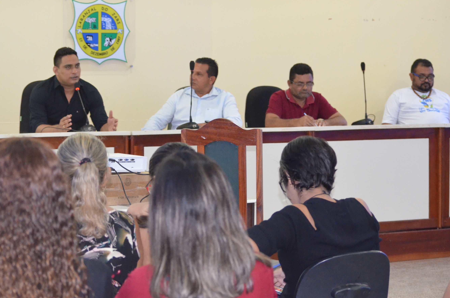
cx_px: 166
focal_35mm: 115
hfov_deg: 17.8
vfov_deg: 11.9
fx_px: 1431
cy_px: 138
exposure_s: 1/60
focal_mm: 55
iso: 2800
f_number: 4
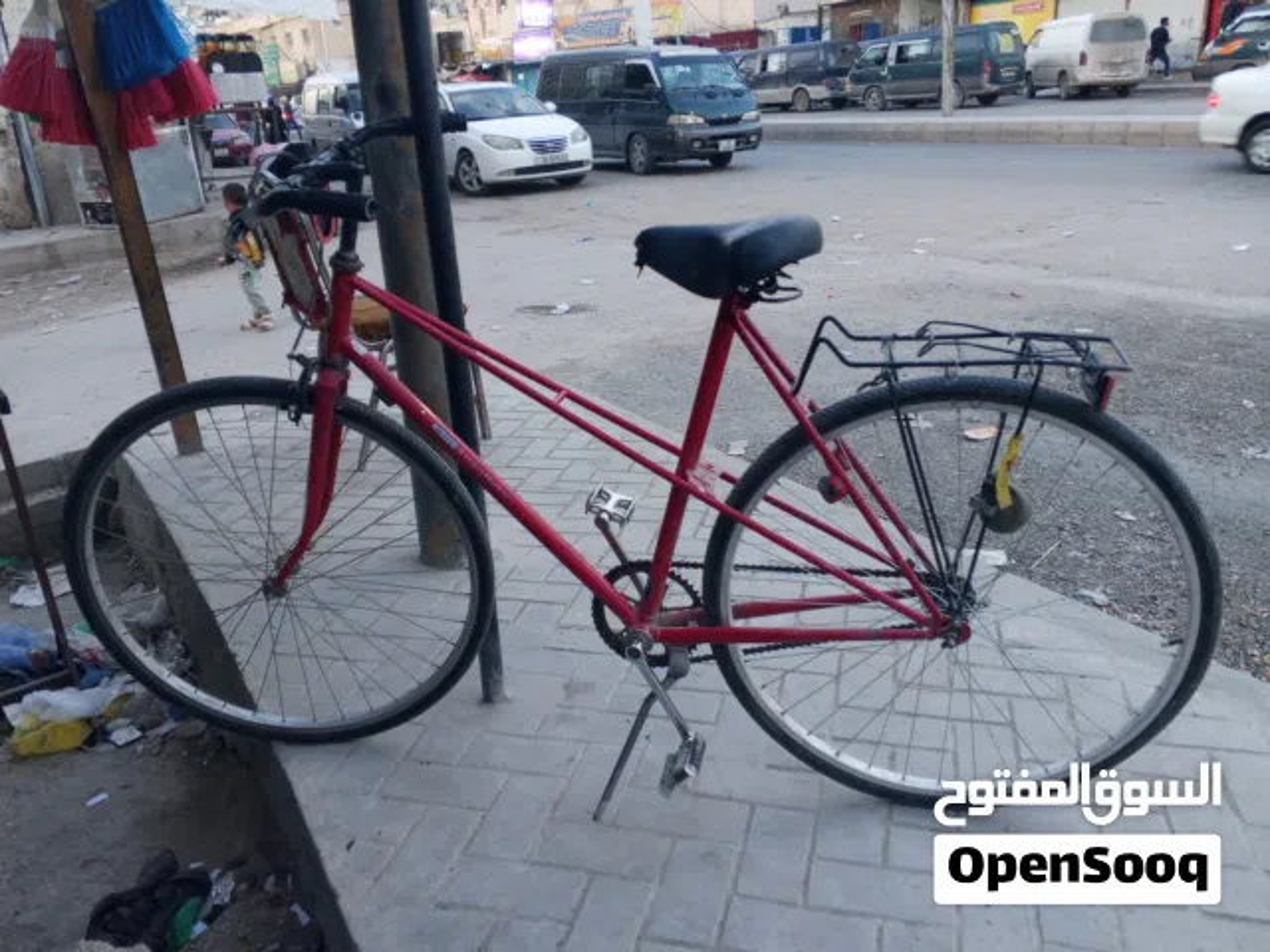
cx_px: 635
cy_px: 476
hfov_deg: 73.9
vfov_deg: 58.9
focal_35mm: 23
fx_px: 844
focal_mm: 4.09
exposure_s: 1/50
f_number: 1.6
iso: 638
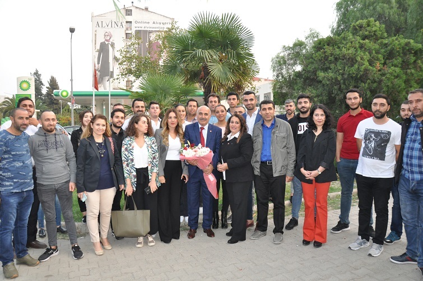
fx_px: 317
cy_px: 140
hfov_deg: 67.5
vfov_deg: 47.8
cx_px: 212
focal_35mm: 27
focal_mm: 18
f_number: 5
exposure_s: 1/200
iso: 1000
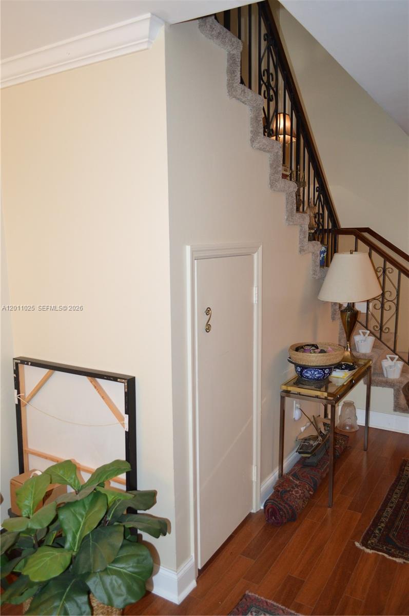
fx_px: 461
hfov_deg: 47.8
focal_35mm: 27
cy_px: 308
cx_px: 204
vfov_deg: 67.4
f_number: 3.5
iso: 900
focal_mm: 18
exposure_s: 1/60
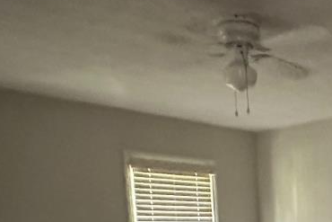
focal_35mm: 59
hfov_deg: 31.2
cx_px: 339
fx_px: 544
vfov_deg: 20.2
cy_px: 320
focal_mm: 2.22
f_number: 2.2
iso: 1250
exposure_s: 1/30
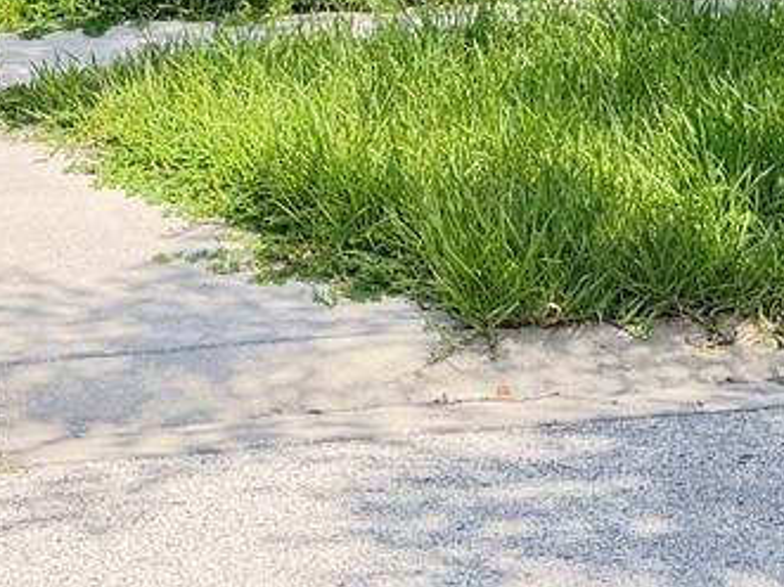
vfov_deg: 11.5
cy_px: -566
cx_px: 464
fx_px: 2626
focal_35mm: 116
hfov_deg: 17.0
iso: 80
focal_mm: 6.76
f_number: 1.78
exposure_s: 1/878
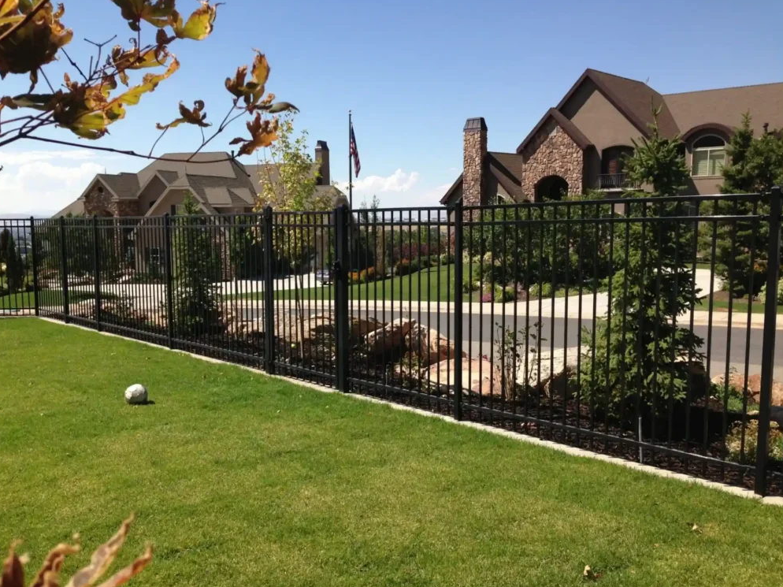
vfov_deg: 41.8
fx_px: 769
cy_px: 293
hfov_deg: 54.0
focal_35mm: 34
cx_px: 382
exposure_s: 1/1550
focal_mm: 4.13
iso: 50
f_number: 2.4
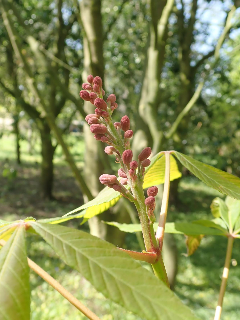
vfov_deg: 53.9
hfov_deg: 41.8
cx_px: 108
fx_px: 314
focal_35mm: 34
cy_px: 154
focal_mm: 5.5
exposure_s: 1/160
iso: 100
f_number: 3.2
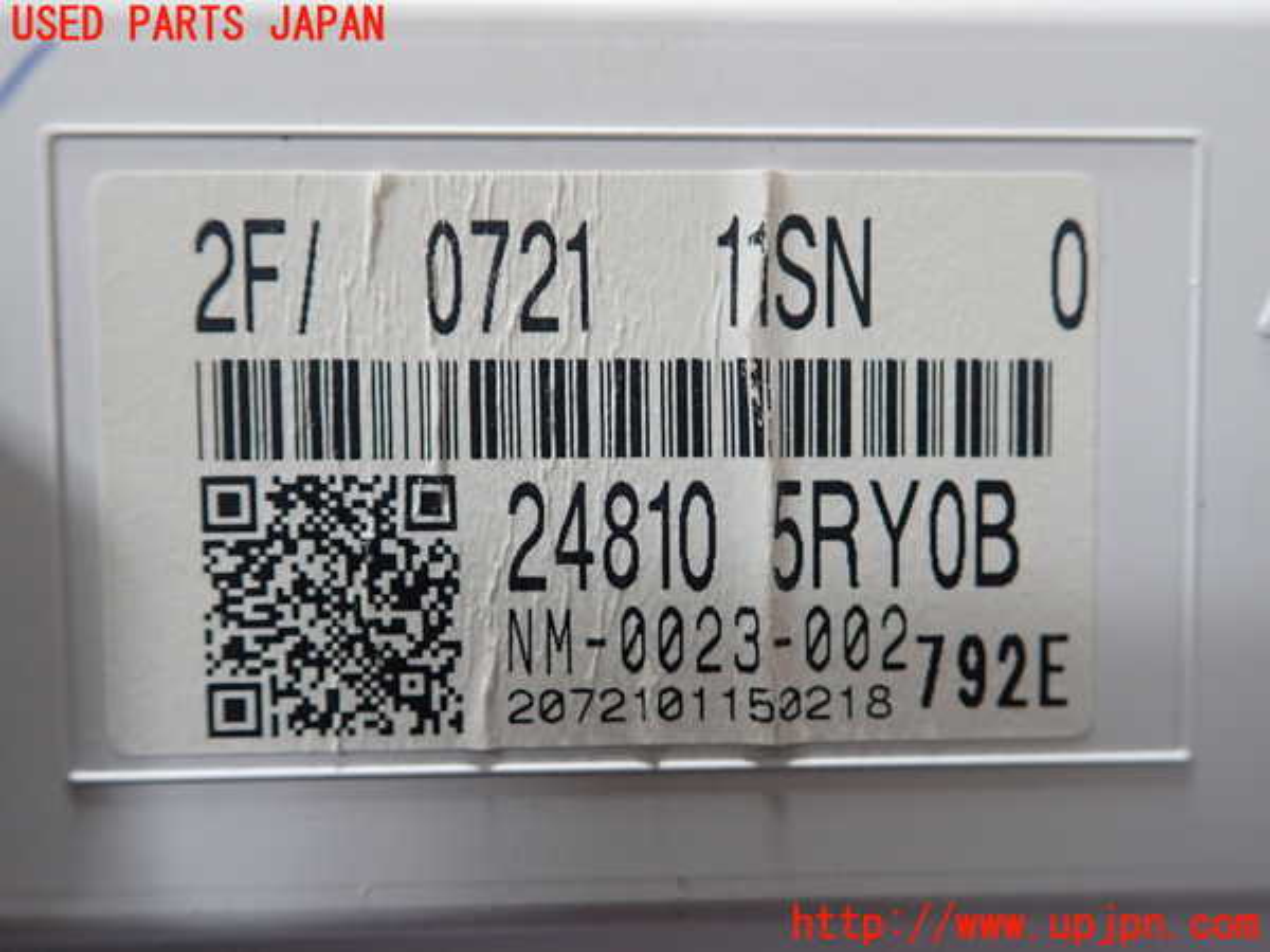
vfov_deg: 46.8
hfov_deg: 60.0
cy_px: 476
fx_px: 1101
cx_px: 635
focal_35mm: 30
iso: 250
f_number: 2.3
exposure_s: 1/125
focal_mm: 5.5
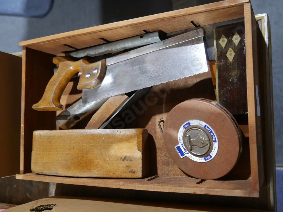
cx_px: 142
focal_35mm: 36
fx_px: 294
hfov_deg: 51.4
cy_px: 106
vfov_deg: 39.7
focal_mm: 18
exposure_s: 1/60
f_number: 4
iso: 800
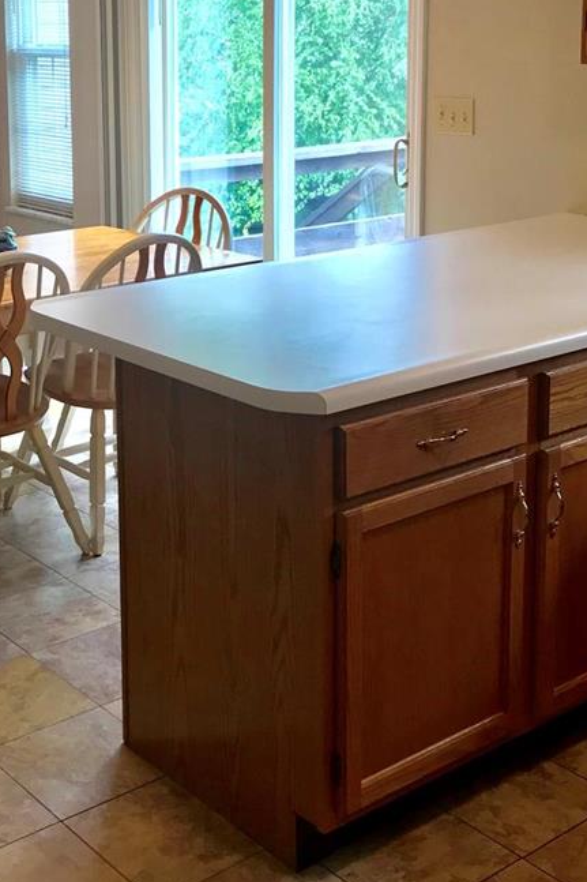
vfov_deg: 36.1
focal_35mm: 54
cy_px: 224
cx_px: 124
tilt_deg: -8.4
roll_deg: +1.0
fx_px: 1321
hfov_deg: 24.7
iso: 32
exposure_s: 1/60
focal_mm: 3.99
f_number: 1.8
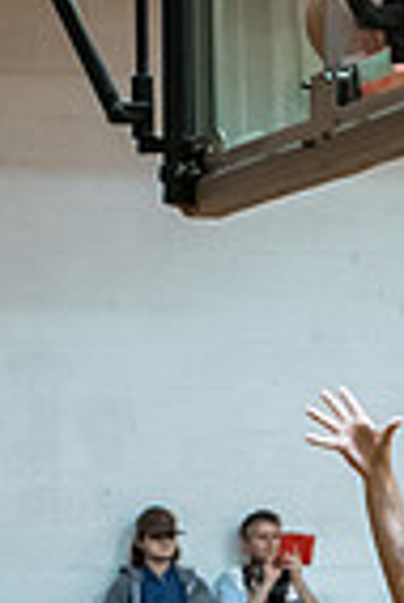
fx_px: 5994
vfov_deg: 5.7
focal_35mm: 357
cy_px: 866
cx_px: 366
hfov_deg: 3.9
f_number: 2.8
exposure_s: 1/400
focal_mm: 75
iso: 3200
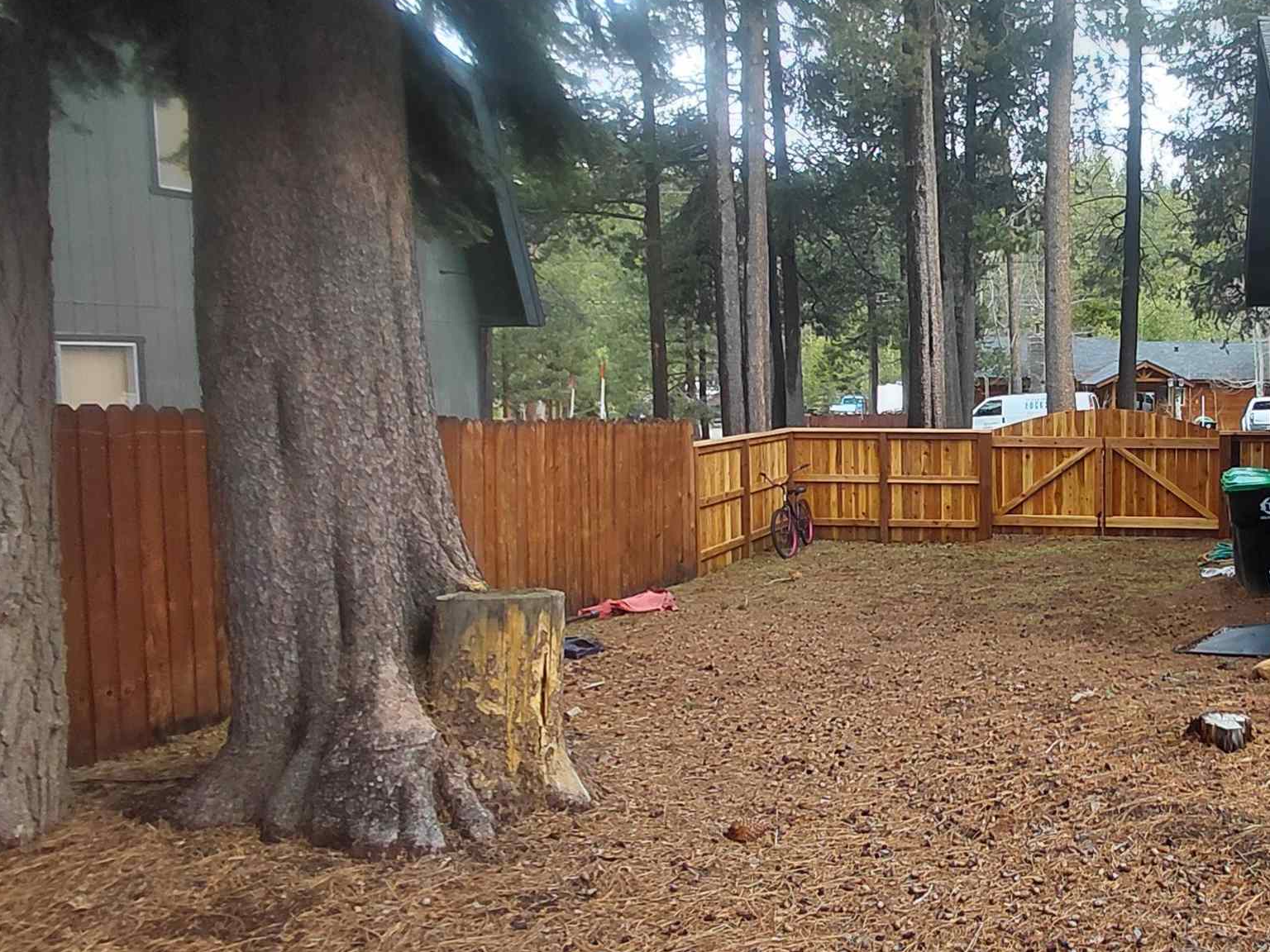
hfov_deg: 52.1
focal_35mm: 32
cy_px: 478
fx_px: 1174
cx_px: 1067
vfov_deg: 44.2
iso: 40
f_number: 2.2
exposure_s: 1/212
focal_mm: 1.64
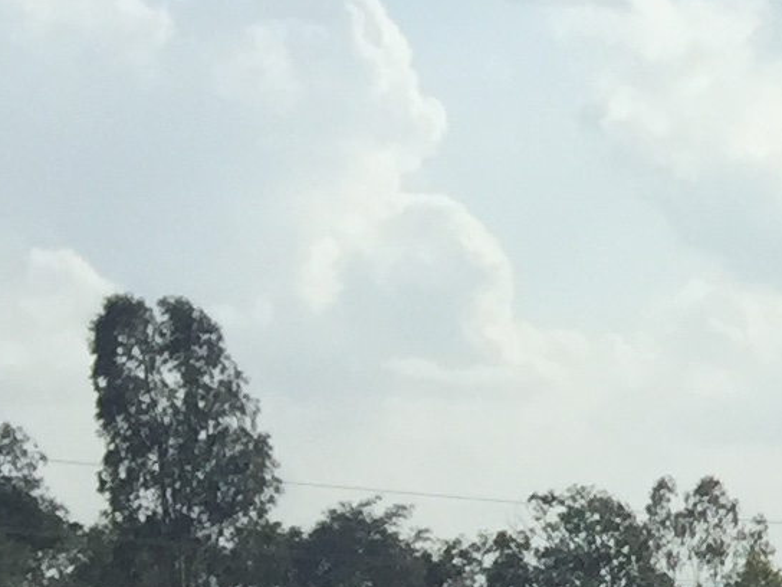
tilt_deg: -0.4
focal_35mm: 174
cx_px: 2264
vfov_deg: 8.4
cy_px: 836
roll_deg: -0.7
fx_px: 3931
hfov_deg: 9.3
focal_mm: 4.15
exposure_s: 1/2639
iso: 32
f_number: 2.2
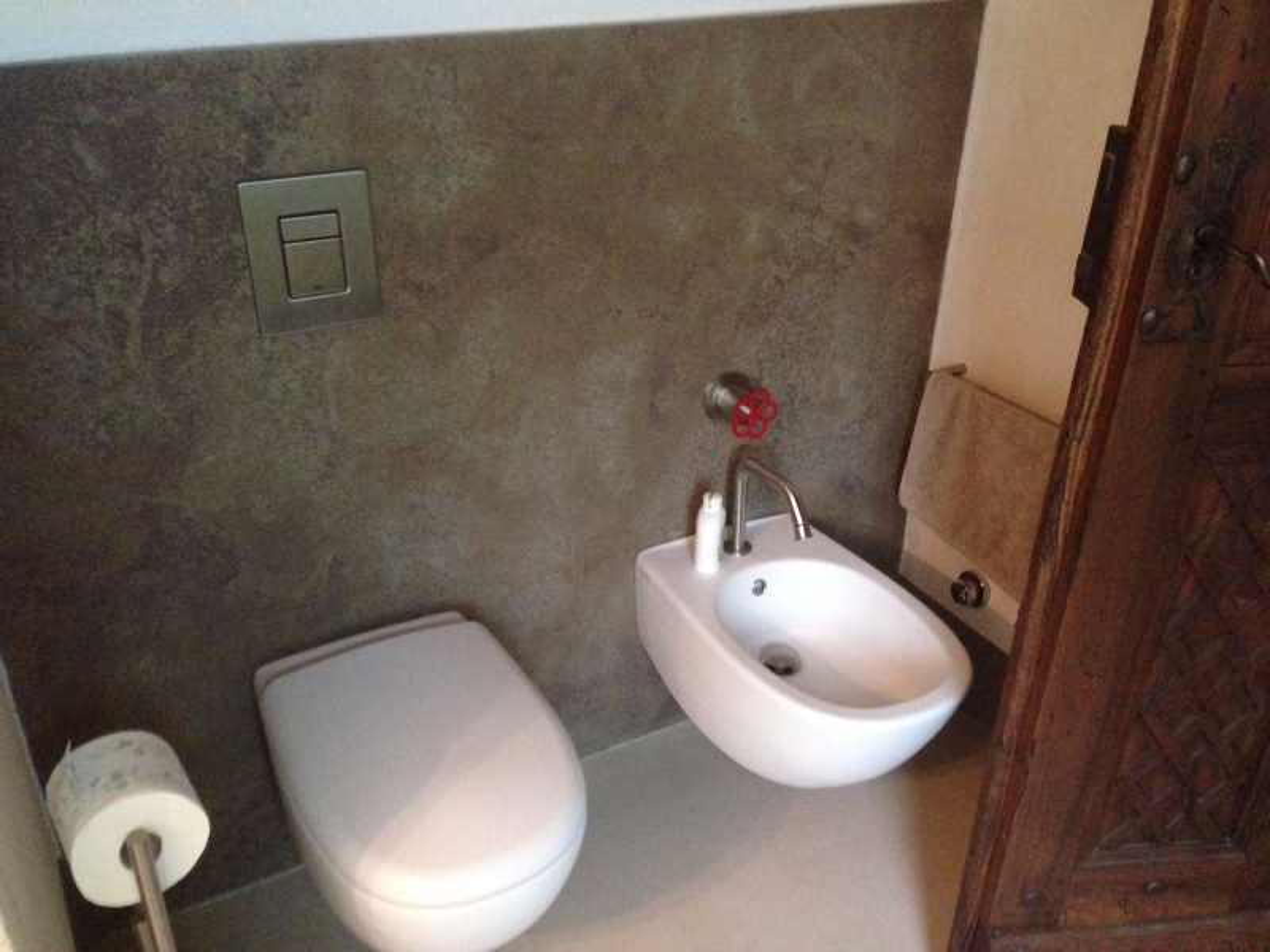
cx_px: 635
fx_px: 1211
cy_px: 476
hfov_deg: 55.4
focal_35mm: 33
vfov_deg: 42.9
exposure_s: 1/15
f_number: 2.4
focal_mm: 4.12
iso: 640
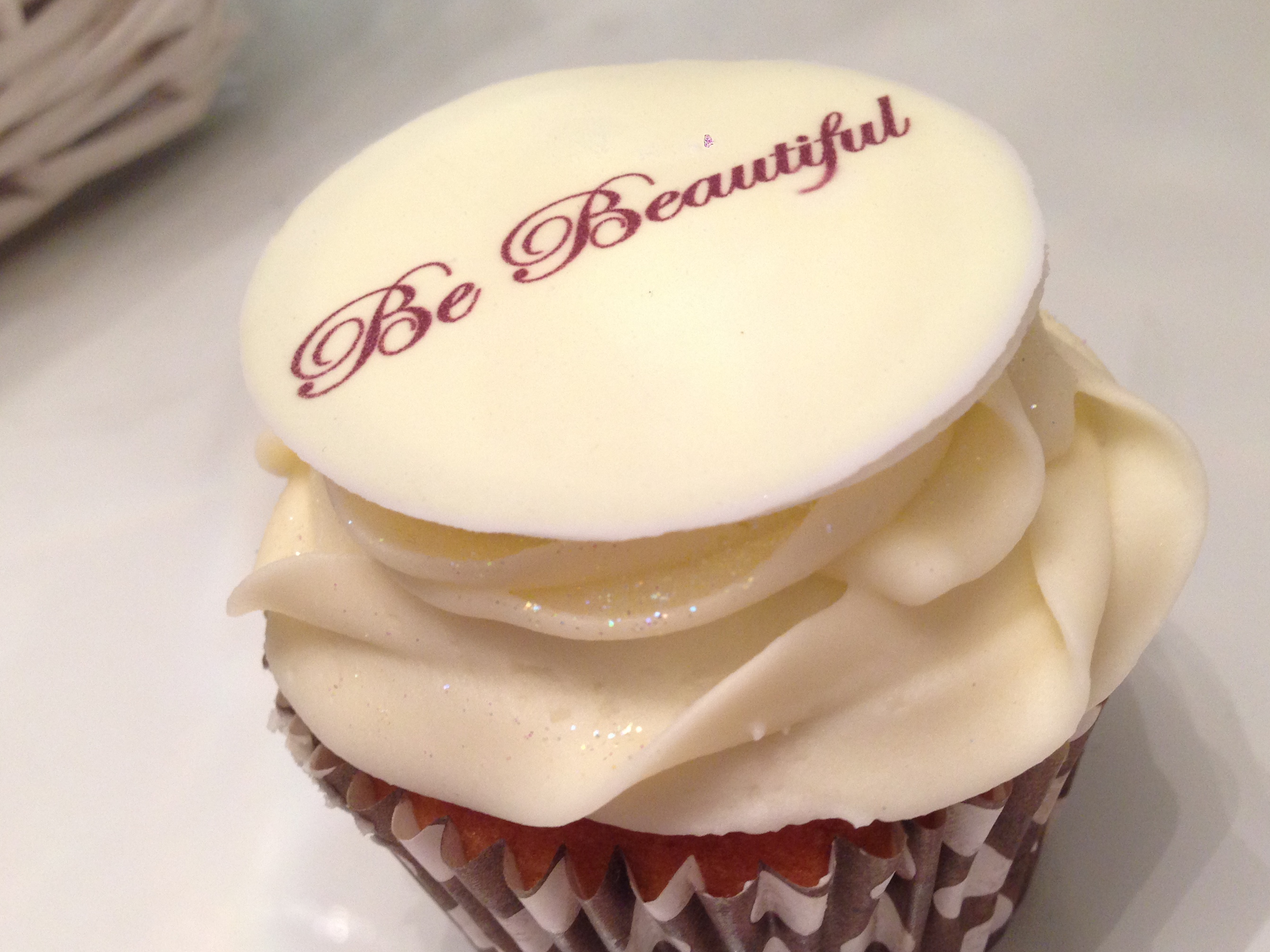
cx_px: 619
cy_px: 501
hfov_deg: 46.8
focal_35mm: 40
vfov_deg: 36.0
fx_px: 1468
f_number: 2.4
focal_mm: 4.13
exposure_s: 1/20
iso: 160
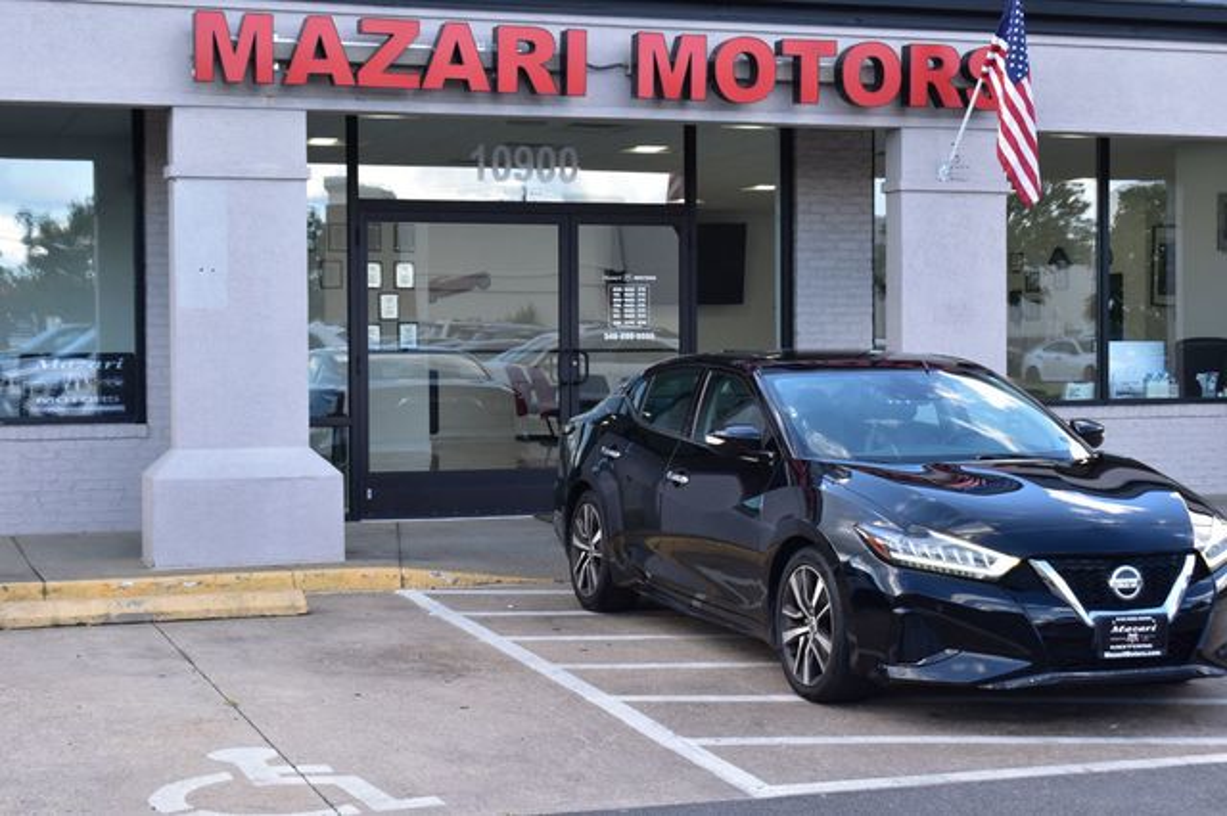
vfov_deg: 21.5
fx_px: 2146
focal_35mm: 63
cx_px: 614
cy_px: 408
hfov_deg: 31.9
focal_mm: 42
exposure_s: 1/125
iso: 400
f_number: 9
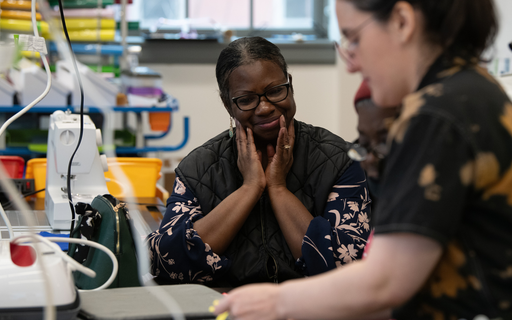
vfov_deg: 9.6
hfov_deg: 15.4
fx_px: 1898
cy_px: 158
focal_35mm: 136
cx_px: 299
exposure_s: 1/200
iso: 1600
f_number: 4
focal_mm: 110
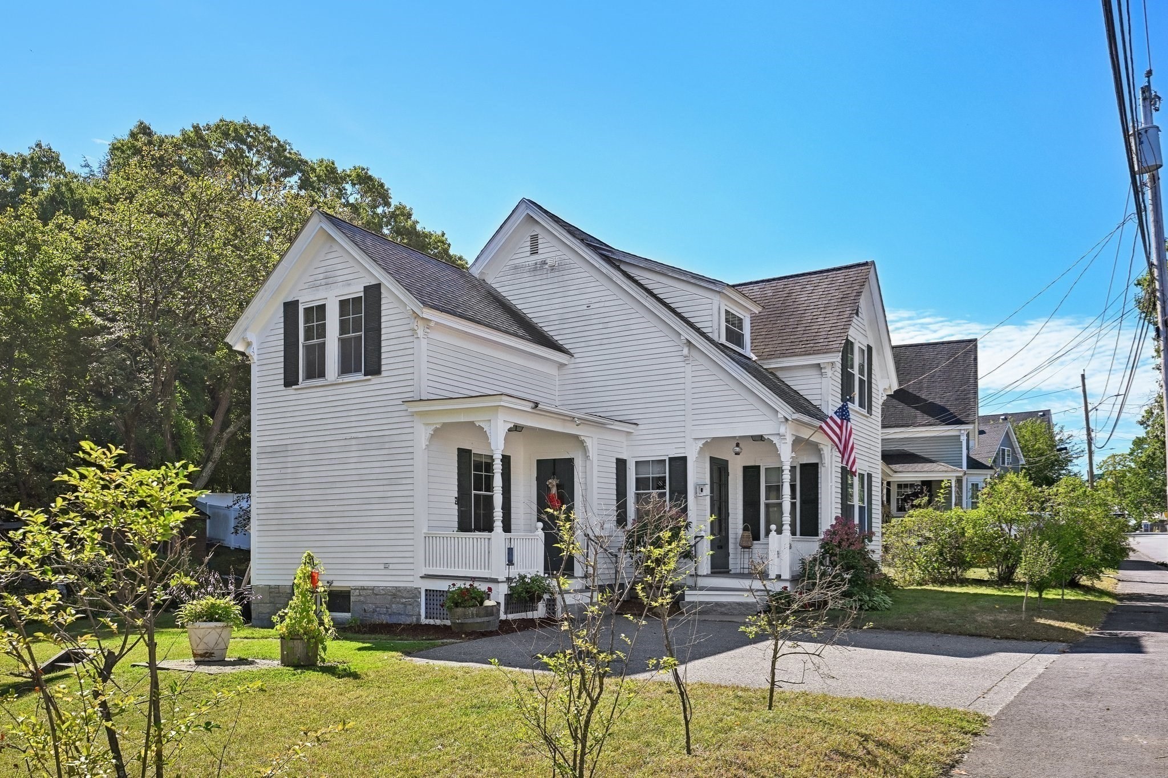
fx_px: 908
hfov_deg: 65.5
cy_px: 389
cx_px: 584
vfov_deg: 46.4
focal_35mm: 28
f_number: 8
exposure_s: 1/640
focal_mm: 28
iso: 400
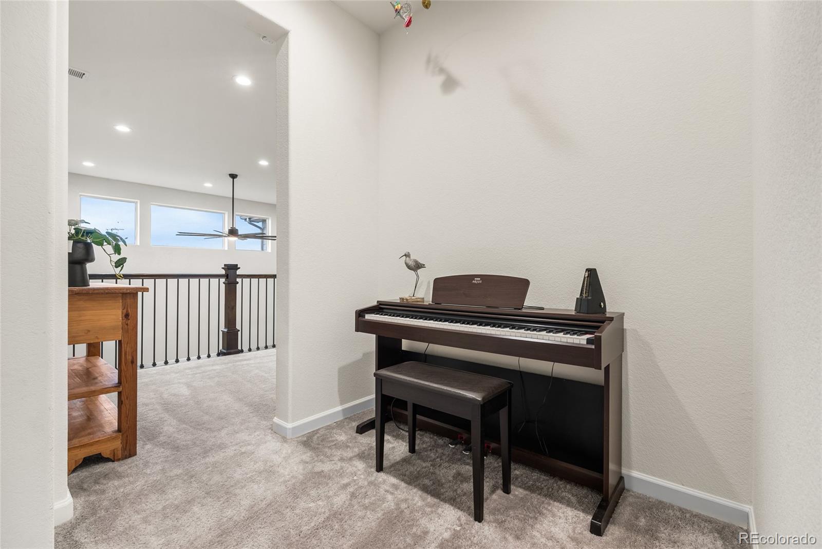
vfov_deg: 73.8
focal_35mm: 16
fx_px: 365
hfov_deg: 96.7
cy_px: 274
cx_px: 411
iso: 200
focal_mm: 16
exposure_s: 1
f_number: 8
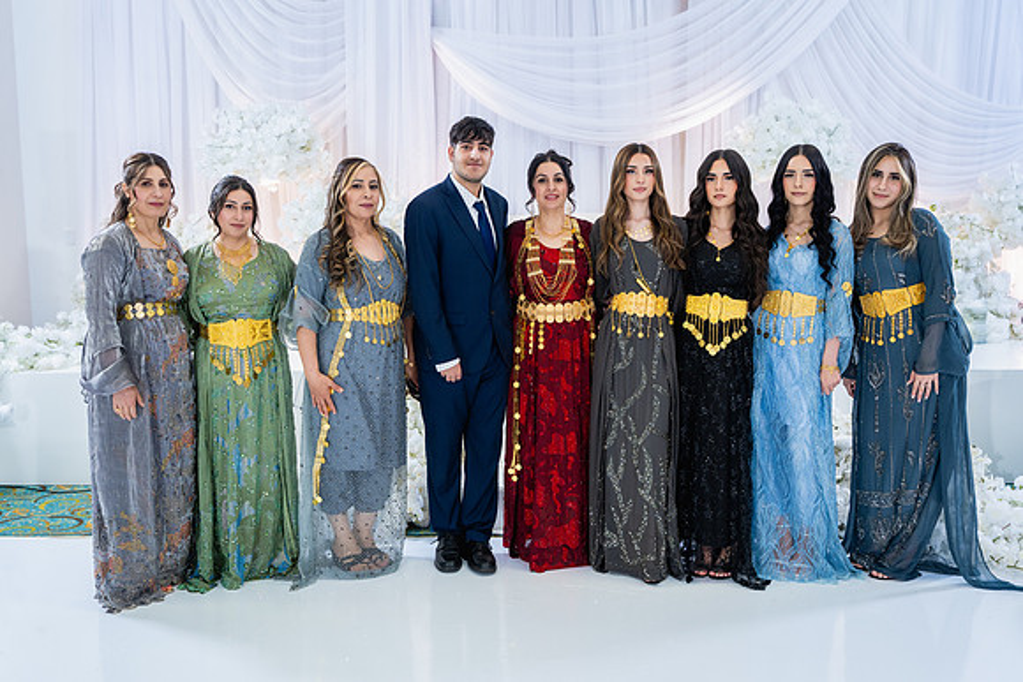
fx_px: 995
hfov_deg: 54.4
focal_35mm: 35
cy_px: 341
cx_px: 512
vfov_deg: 37.9
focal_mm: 35
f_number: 2.8
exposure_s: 1/160
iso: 640
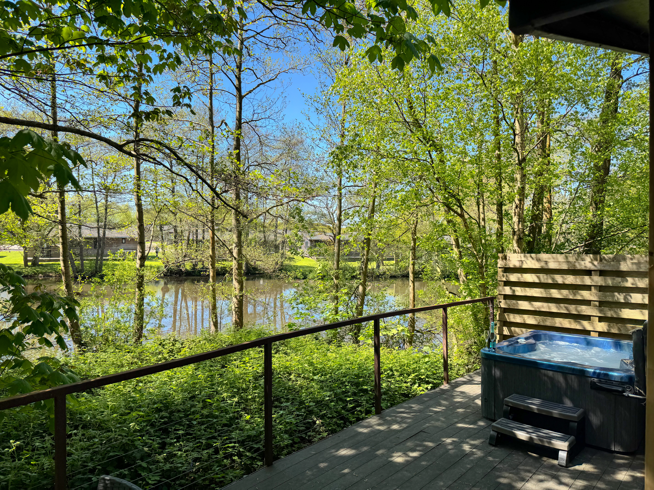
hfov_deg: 71.6
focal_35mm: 24
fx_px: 453
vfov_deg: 56.8
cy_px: 245
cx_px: 327
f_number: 1.78
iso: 80
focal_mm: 6.76
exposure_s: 1/1261
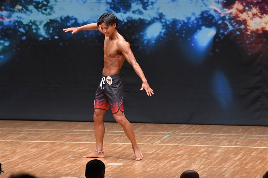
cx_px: 134
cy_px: 89
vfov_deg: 5.1
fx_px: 2009
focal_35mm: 270
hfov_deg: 7.6
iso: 8000
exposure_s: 1/400
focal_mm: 180
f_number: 5.6
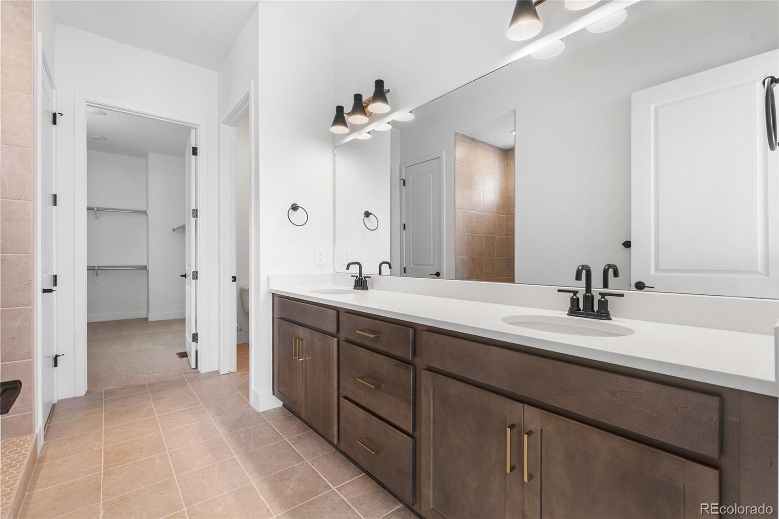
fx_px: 346
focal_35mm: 16
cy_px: 260
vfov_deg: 73.7
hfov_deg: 96.8
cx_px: 390
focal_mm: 16
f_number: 8
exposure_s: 1/40
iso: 200
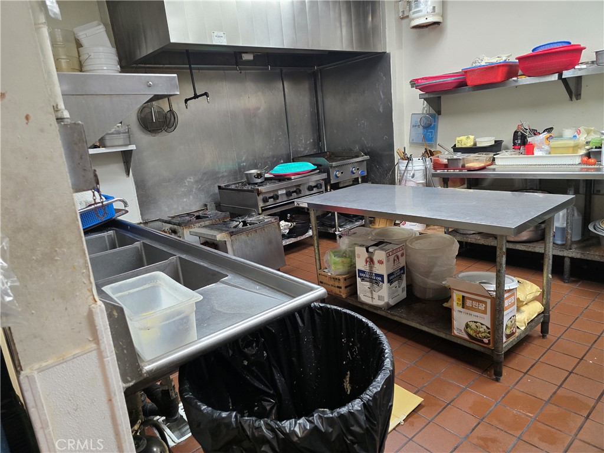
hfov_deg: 73.9
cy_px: 226
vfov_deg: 58.9
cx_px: 302
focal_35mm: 23
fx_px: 401
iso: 500
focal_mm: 6.3
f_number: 1.7
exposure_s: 1/120
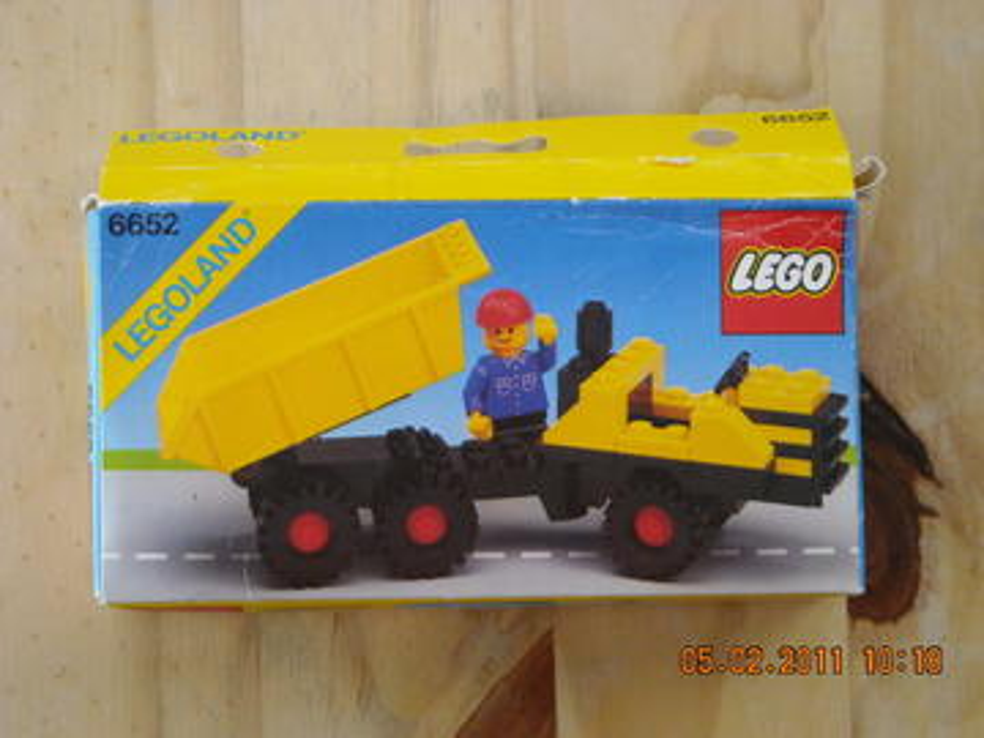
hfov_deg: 18.7
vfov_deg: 14.1
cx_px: 492
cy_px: 369
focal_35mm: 105
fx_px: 2985
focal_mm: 17.1
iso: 455
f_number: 4.7
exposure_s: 1/250
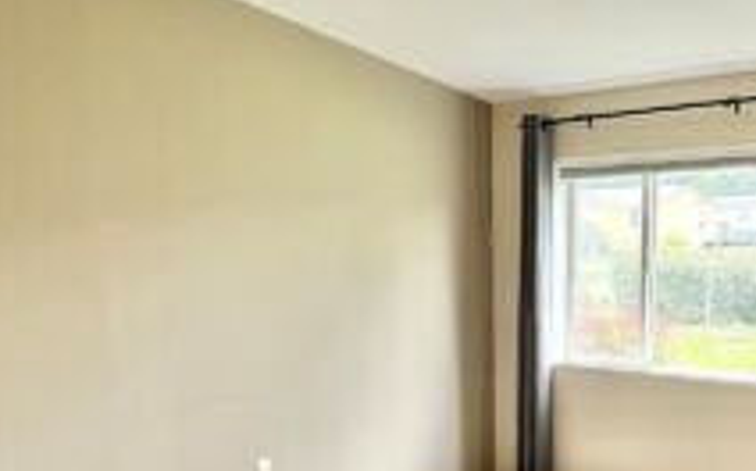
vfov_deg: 25.5
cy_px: 467
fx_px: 988
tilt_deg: -11.9
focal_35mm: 48
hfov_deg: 40.8
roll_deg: -0.6
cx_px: 556
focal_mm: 6.76
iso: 250
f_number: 1.78
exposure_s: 1/120
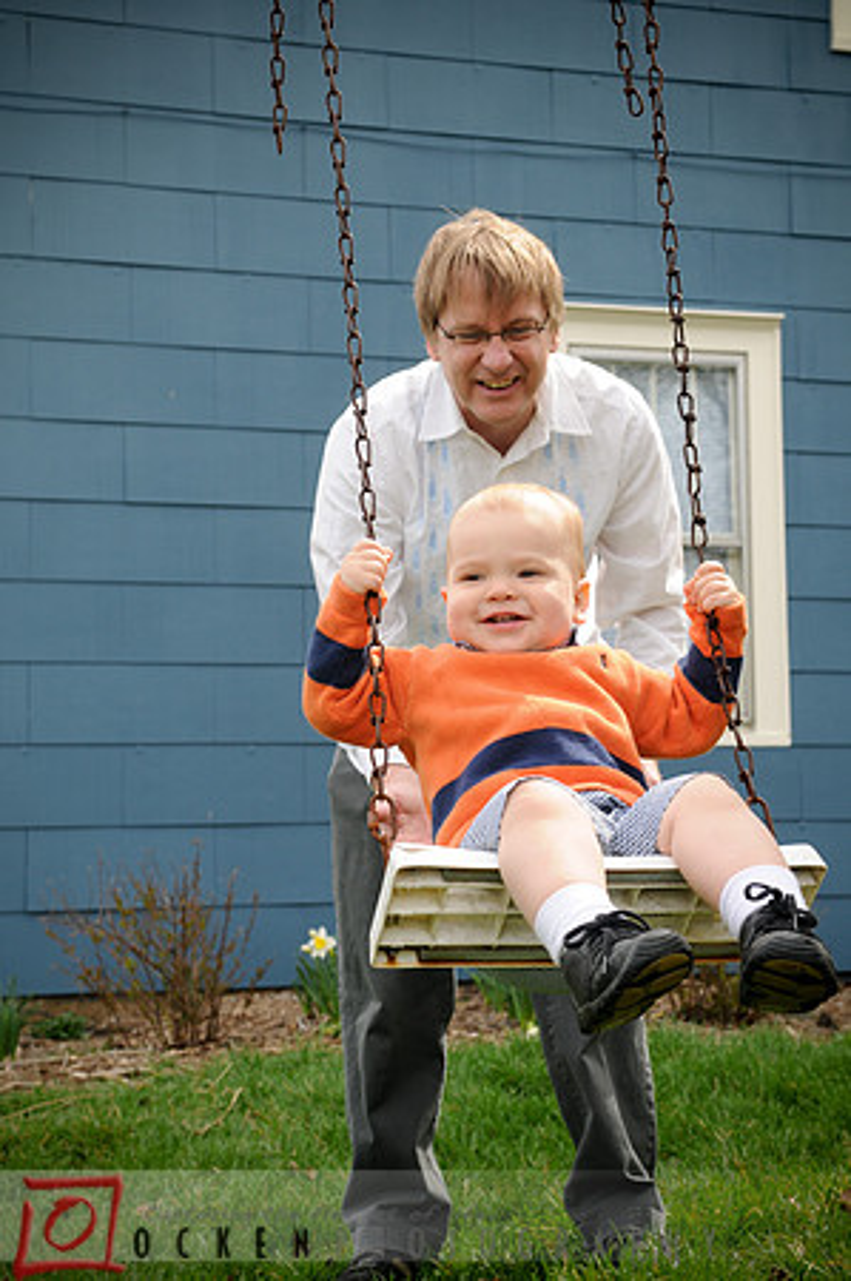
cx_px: 426
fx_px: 2026
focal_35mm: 57
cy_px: 640
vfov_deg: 35.1
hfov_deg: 23.7
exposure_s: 1/250
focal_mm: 38
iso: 200
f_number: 6.3
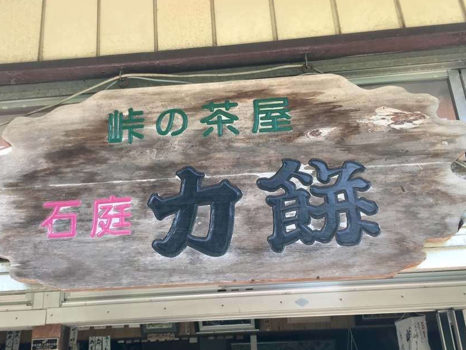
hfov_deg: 51.2
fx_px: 485
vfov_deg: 39.6
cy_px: 186
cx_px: 204
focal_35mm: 36
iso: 32
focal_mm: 4.15
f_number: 2.2
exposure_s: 1/120
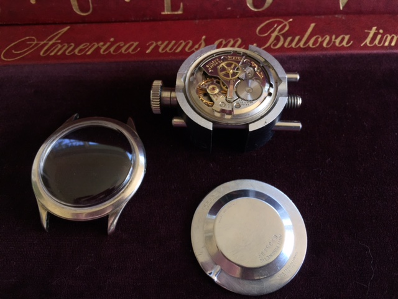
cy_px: 150
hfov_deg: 61.7
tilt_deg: -62.0
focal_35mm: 29
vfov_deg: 48.2
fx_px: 333
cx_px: 199
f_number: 2.2
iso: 40
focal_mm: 4.15
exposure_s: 1/120
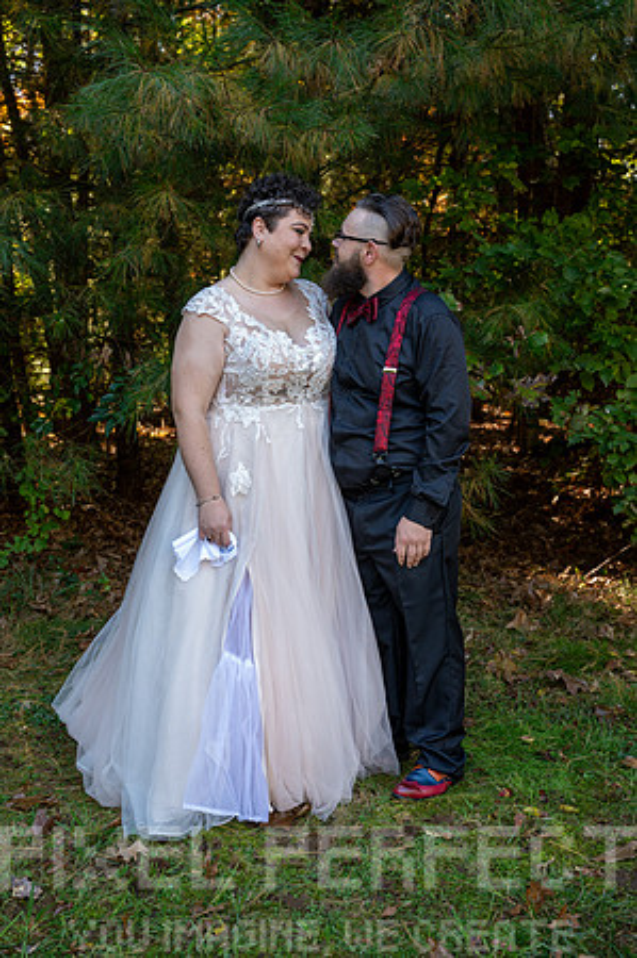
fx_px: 1091
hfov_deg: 32.6
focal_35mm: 41
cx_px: 318
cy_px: 479
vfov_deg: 47.5
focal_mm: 41
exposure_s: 1/200
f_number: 4.5
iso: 720
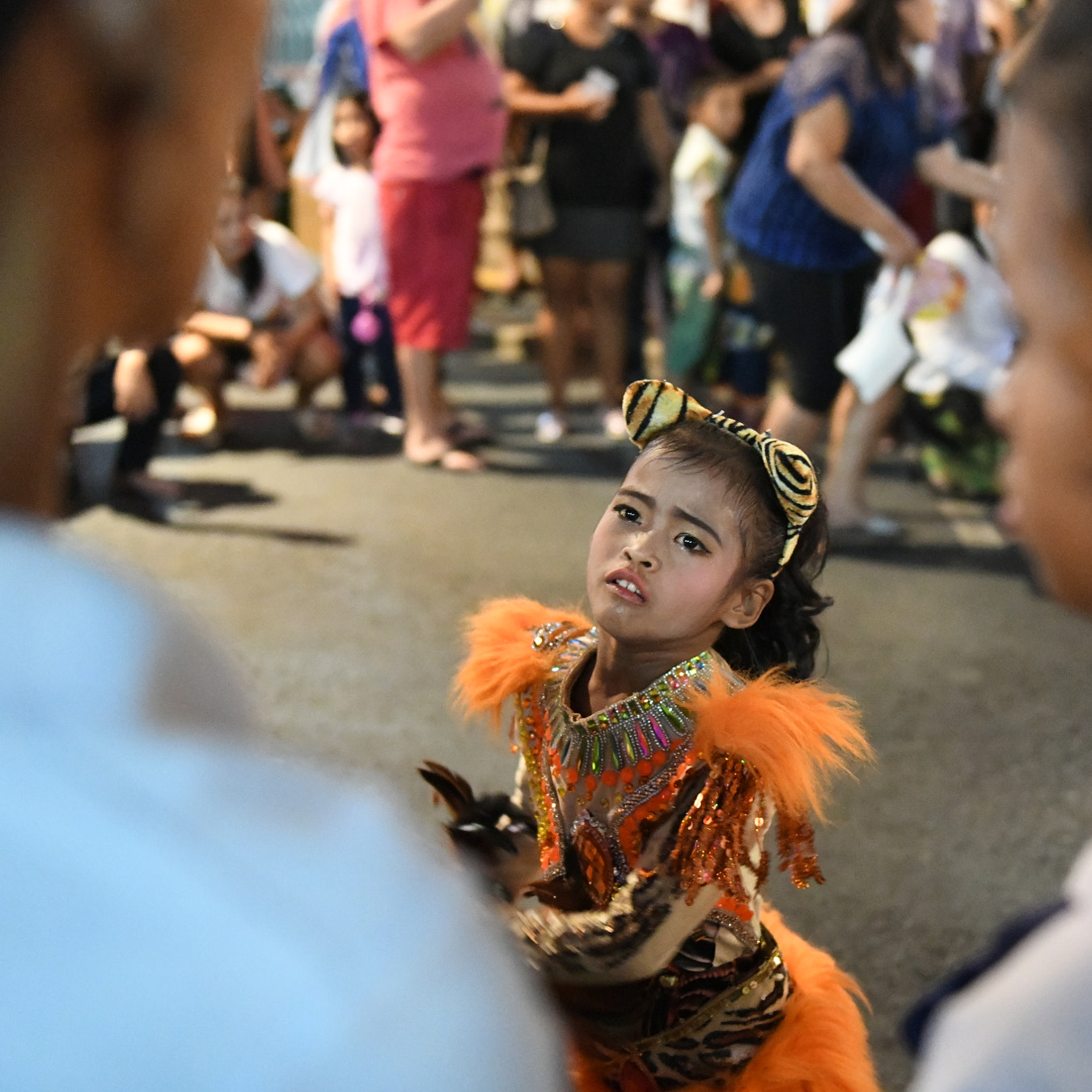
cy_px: 548
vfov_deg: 34.7
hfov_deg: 34.6
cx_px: 647
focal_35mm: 49
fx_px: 1749
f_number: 2.8
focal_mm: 38
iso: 12800
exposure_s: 1/100
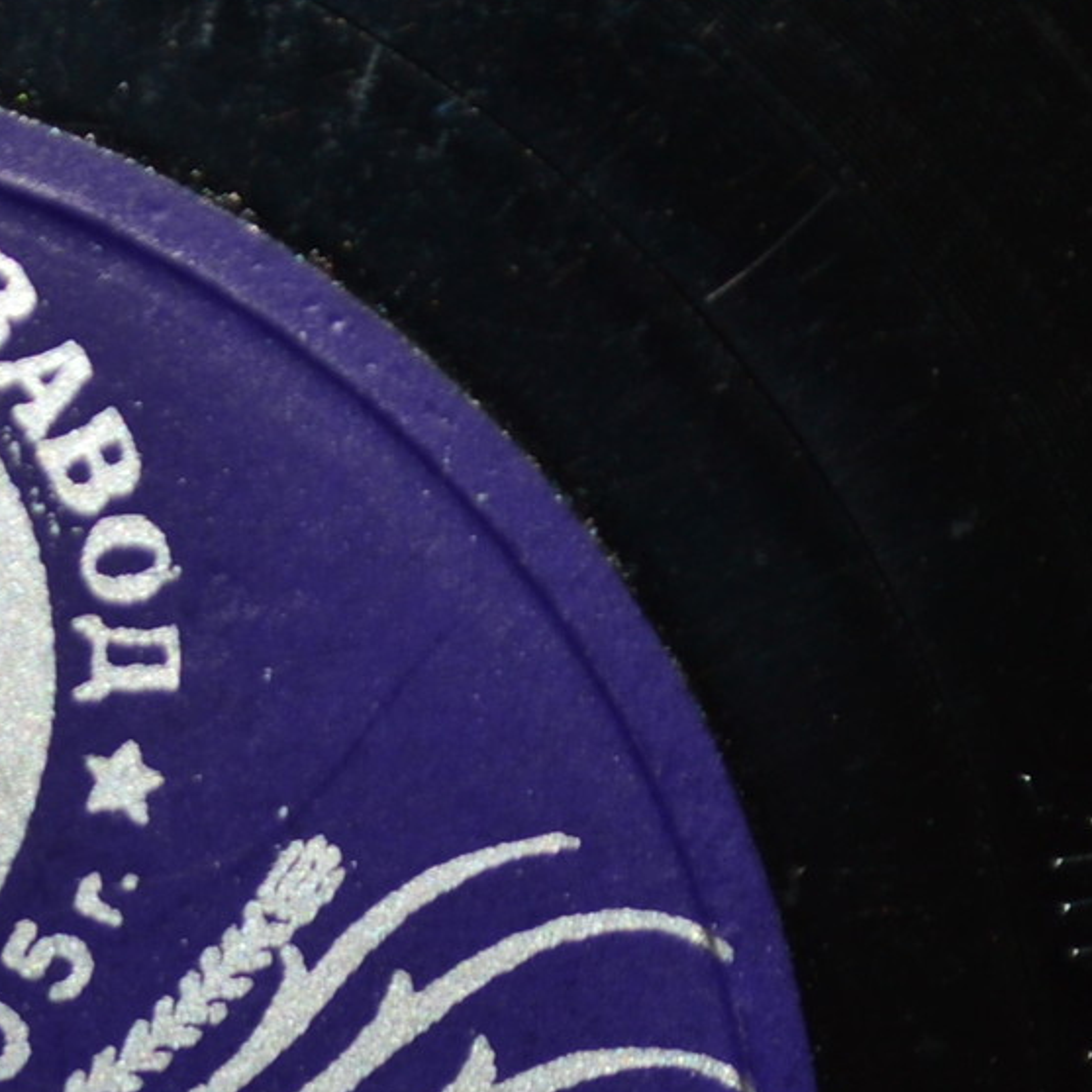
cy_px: 1246
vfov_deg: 6.9
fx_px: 8977
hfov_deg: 6.9
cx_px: -359
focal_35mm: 252
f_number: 5.6
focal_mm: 55
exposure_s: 1/60
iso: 100
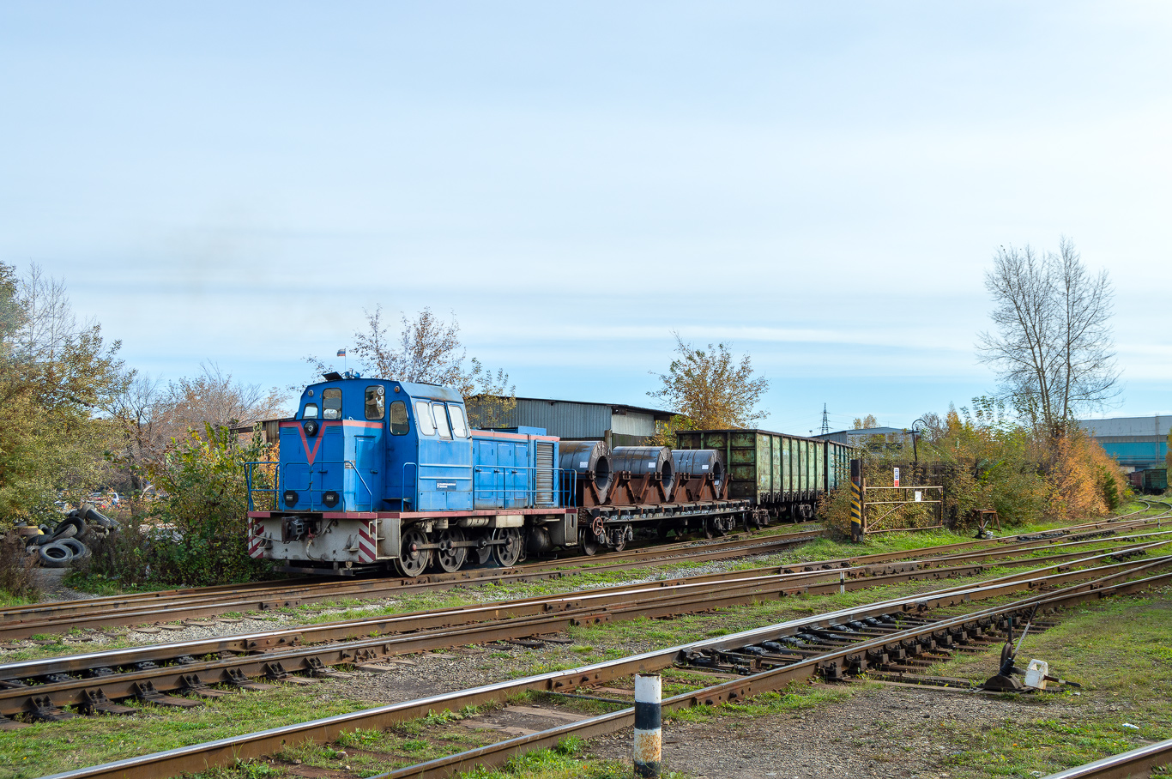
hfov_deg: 55.2
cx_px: 586
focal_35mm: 34
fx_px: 1122
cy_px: 390
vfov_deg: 38.3
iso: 200
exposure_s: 1/320
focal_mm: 23
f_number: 7.1
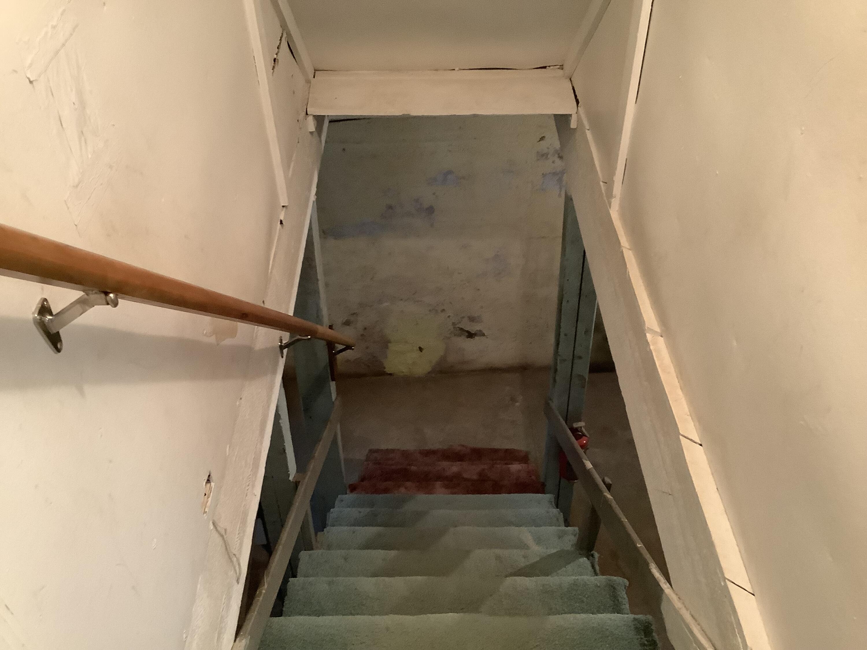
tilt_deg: -42.2
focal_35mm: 31
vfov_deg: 45.4
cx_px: 434
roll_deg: +0.0
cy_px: 325
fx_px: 776
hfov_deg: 58.4
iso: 400
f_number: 2.4
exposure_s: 1/30
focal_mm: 3.3
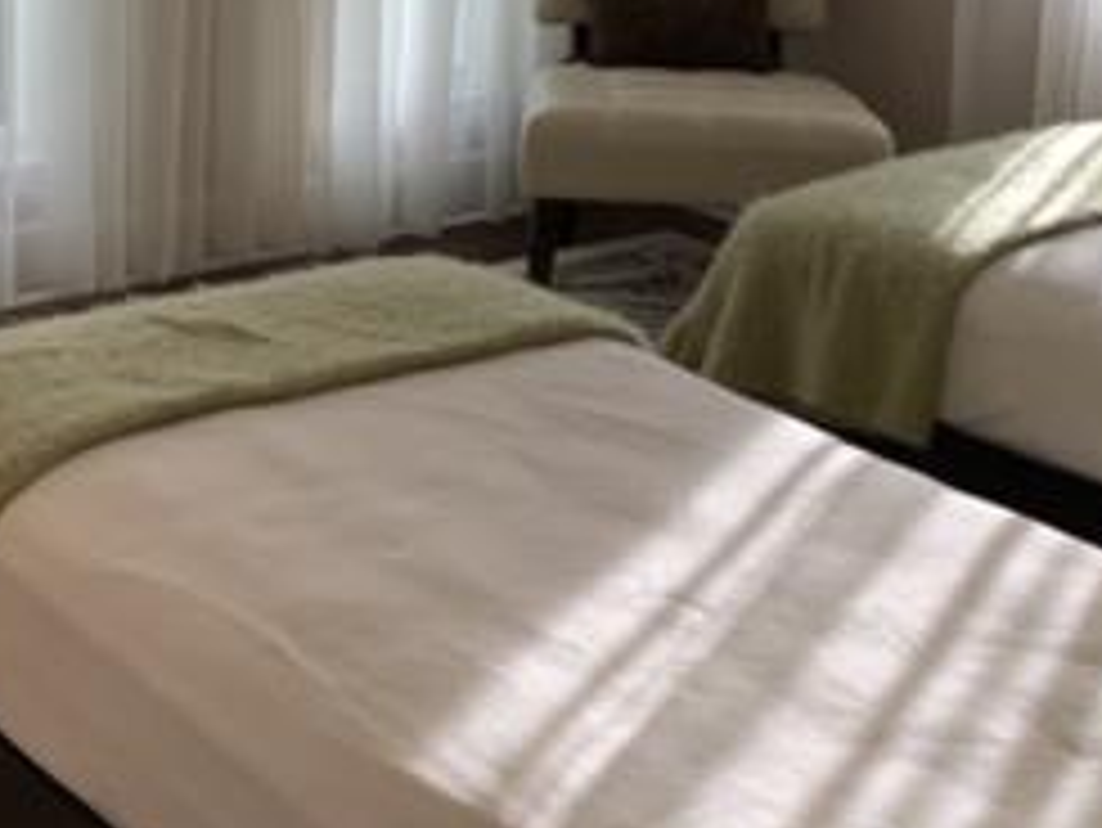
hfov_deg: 27.4
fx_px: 2166
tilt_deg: -11.2
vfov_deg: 21.0
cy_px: 18
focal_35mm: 68
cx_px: 90
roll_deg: -0.7
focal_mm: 4.25
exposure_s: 1/120
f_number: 1.8
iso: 40
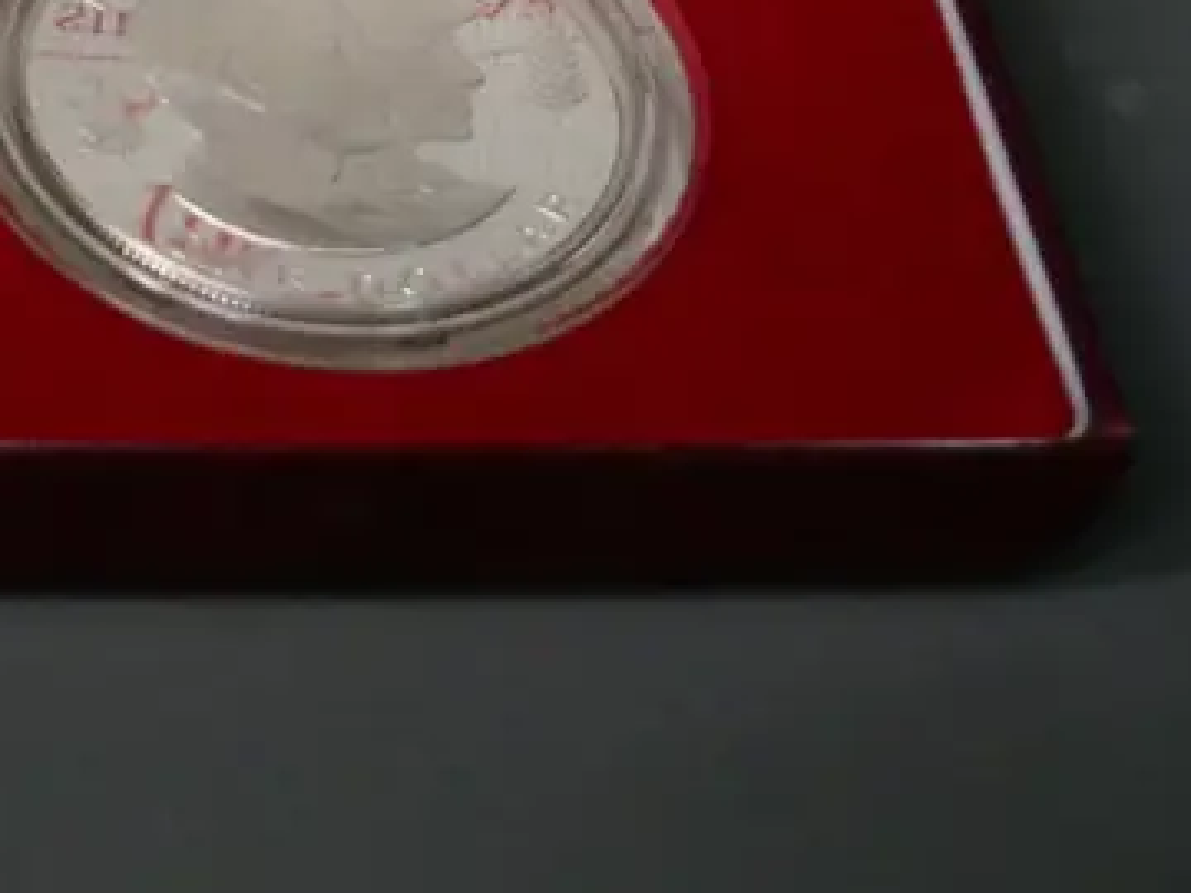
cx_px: -265
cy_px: -212
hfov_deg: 15.2
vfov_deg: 11.6
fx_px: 4301
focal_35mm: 125
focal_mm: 22
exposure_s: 1/320
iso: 3200
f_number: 4.2
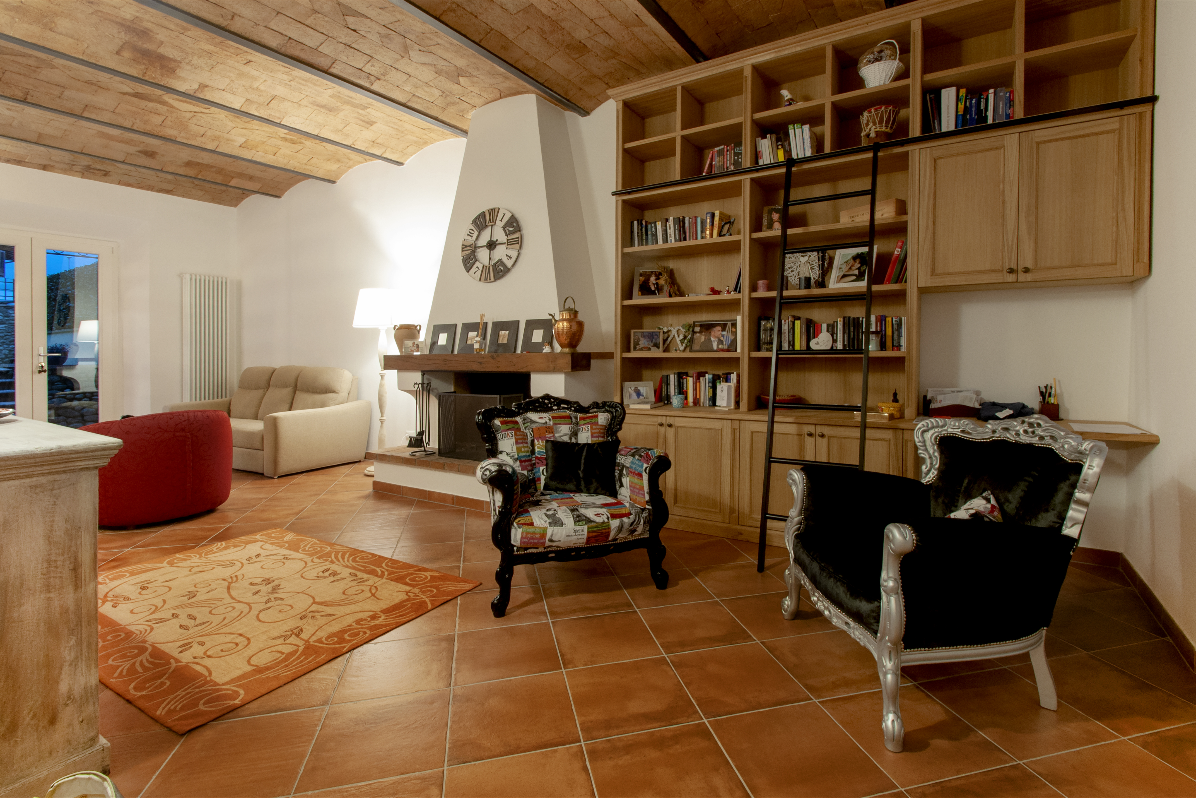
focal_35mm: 15
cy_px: 399
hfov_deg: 100.4
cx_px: 598
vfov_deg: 77.3
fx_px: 498
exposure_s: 1.3
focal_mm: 10
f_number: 11
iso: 320
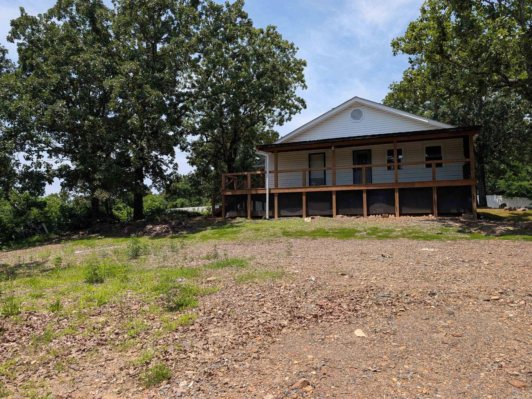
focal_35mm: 24
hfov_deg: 71.6
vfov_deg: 56.8
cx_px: 266
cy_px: 200
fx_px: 369
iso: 21
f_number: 1.68
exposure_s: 1/1066
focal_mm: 6.9
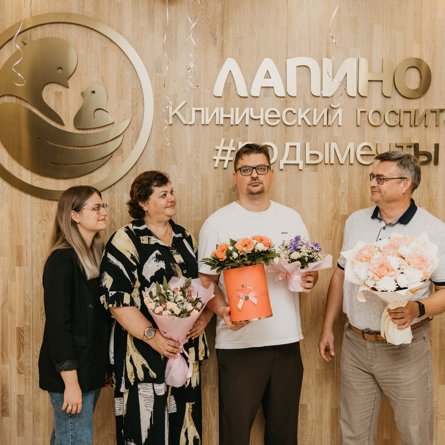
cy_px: 225
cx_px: 223
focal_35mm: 46
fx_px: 669
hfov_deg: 36.8
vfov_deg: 36.8
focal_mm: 35
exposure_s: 1/160
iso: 200
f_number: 4
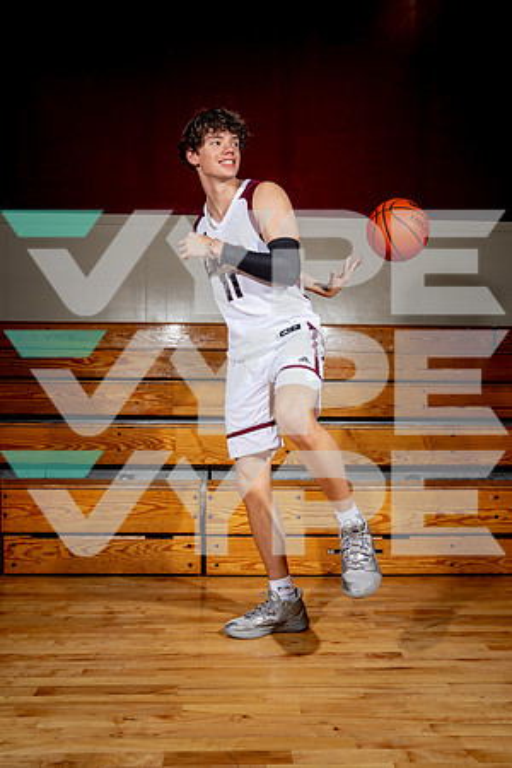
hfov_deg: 43.6
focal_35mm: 30
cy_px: 384
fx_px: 640
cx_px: 256
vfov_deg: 61.9
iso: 100
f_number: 8
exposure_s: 1/250
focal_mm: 30
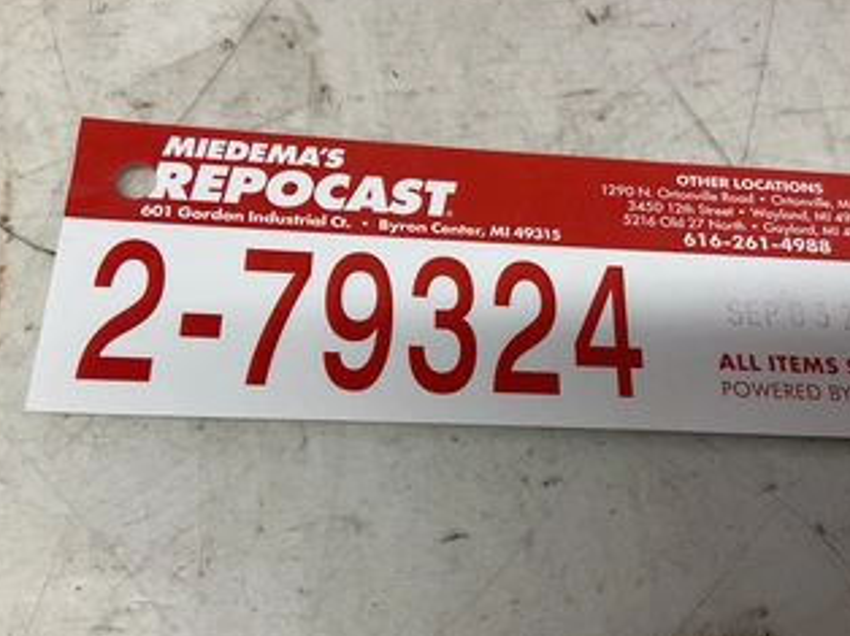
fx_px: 908
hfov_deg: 49.9
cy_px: 325
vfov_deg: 38.6
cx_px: 498
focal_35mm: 37
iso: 40
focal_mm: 3
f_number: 1.8
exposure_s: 1/120
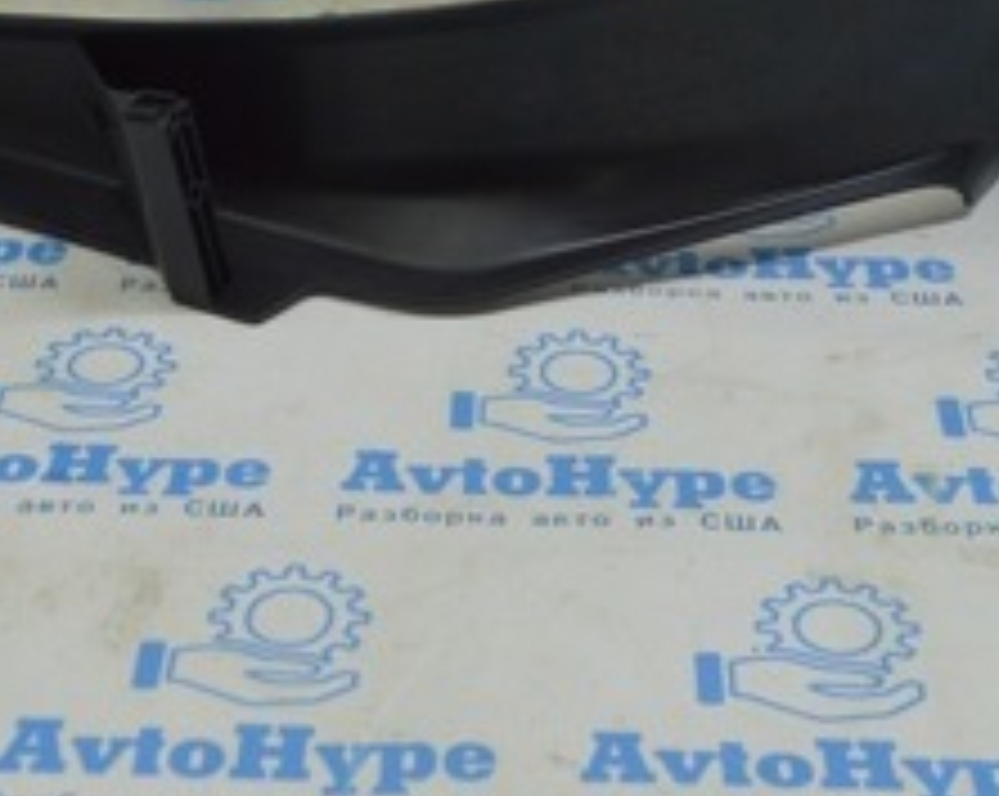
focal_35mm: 93
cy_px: -92
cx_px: 387
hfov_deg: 20.5
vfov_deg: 16.0
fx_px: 2756
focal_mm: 23
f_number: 5.6
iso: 400
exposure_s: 1/40
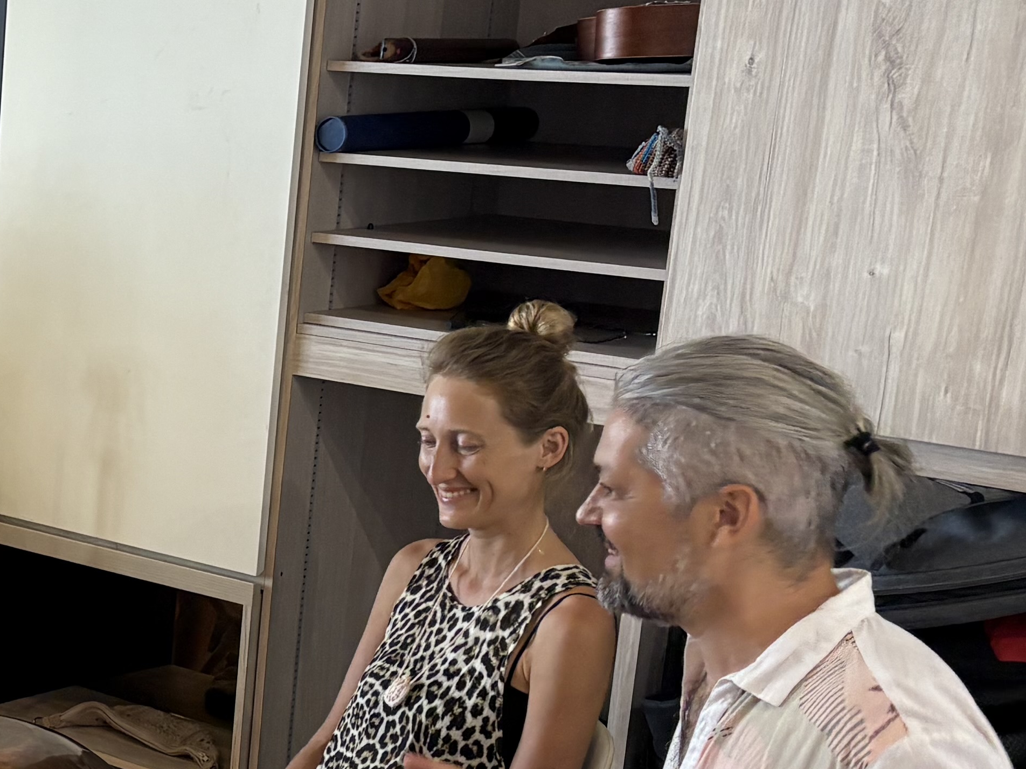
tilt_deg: -13.0
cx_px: -390
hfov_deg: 21.9
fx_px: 2312
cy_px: 558
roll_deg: +0.1
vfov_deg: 18.8
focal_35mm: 78
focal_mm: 5.96
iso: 160
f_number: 1.6
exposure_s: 1/50
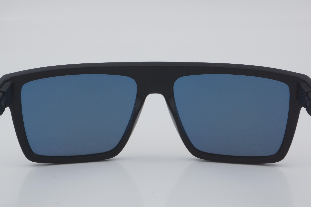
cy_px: 104
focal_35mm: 82
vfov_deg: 16.6
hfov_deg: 24.6
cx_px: 156
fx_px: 713
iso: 100
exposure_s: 1/4
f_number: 32
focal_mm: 55
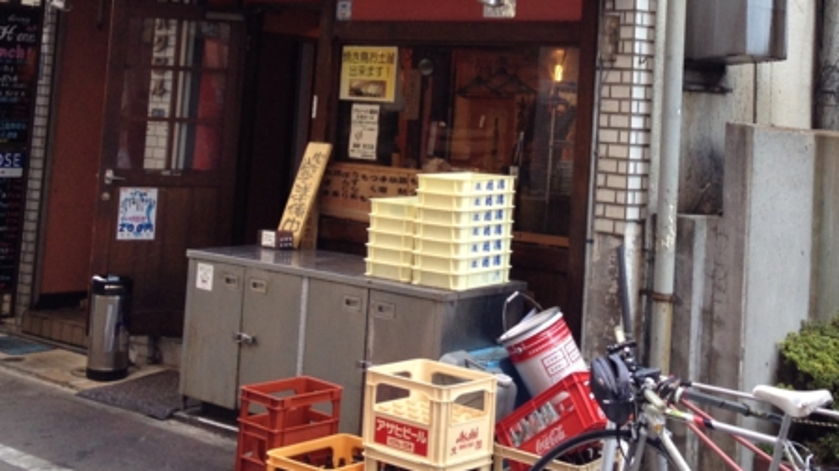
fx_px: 1512
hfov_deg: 30.9
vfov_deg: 17.2
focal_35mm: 68
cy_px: -22
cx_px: 499
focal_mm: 4.28
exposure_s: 1/60
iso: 80
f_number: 2.4
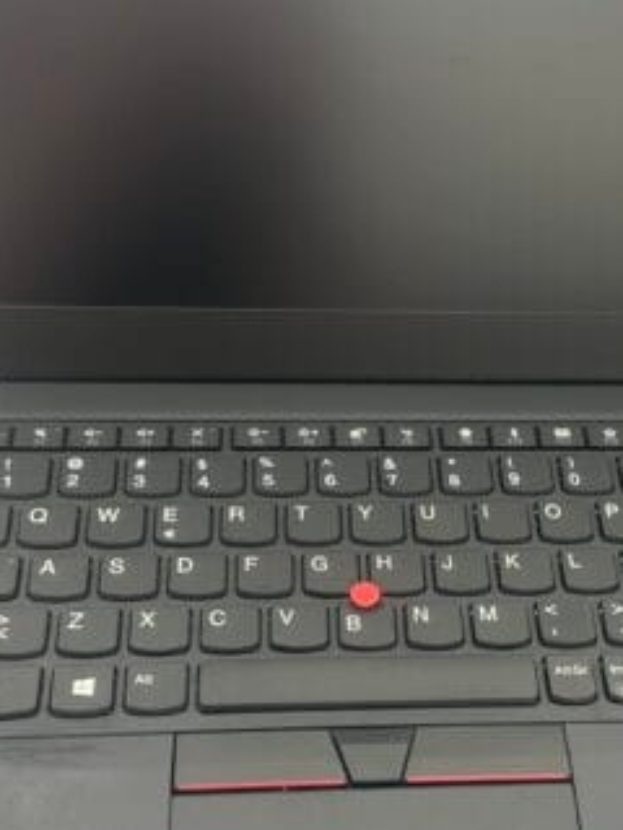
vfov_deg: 32.2
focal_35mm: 60
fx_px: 1440
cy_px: 410
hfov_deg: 24.2
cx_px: 439
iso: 80
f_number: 1.78
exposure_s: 1/163
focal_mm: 6.86
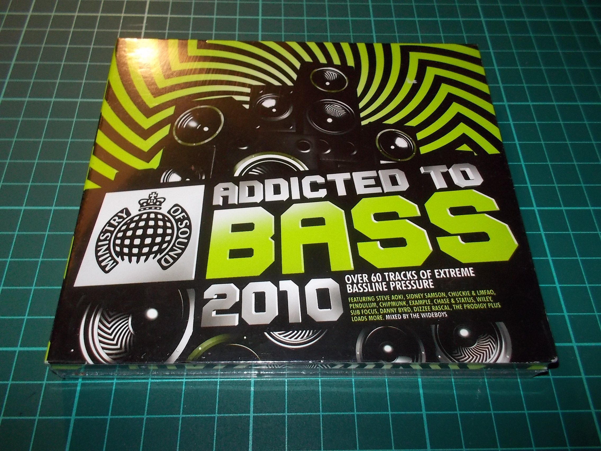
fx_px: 503
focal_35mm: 29
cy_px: 226
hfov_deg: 61.7
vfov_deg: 48.2
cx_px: 300
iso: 200
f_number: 3.3
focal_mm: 4.1
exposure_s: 1/30
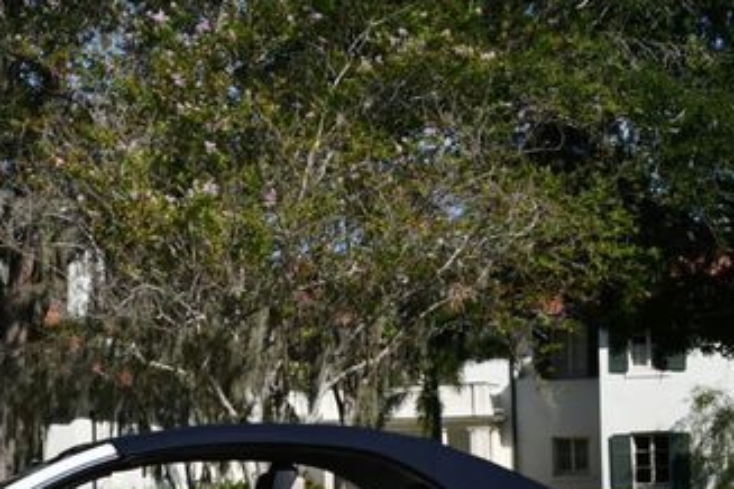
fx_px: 1835
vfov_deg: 15.1
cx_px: 130
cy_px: 421
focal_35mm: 90
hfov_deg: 22.3
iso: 100
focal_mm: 23
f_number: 10
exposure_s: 1/400
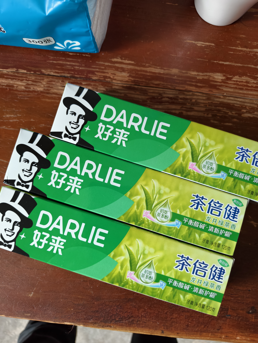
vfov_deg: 73.9
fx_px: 229
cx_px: 129
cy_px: 172
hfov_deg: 58.9
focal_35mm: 23
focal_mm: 5.56
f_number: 1.88
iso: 218
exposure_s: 1/100
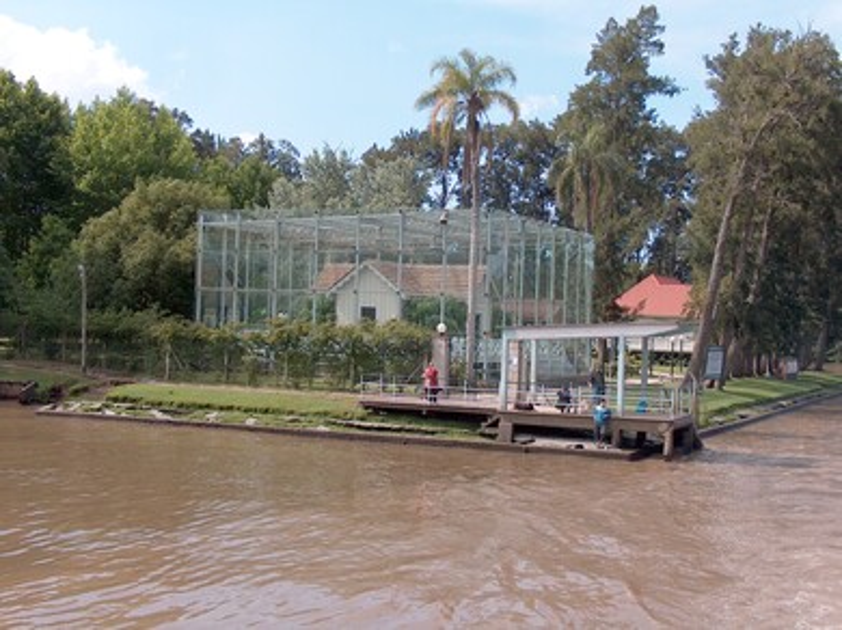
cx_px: 421
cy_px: 315
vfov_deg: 28.0
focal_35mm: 52
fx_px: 1264
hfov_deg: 36.8
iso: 100
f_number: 4.09
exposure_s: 1/538
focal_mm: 10.64
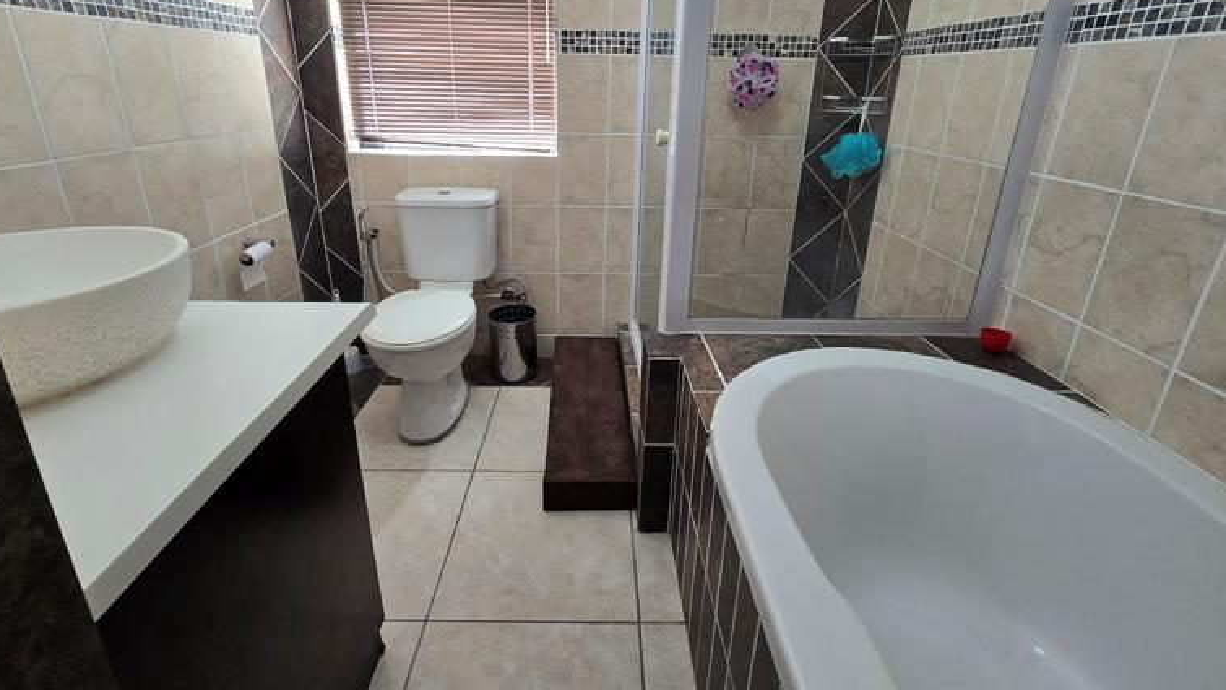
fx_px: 488
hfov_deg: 103.0
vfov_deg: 69.7
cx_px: 602
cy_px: 268
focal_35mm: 15
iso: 160
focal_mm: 2.2
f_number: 2.2
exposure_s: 1/100
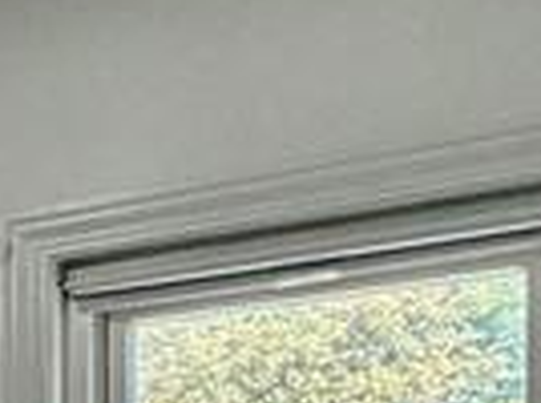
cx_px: -686
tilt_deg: +0.9
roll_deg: -0.6
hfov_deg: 14.0
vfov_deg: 12.6
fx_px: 1669
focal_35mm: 107
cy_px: 721
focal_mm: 2.22
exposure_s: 1/120
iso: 250
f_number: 2.2
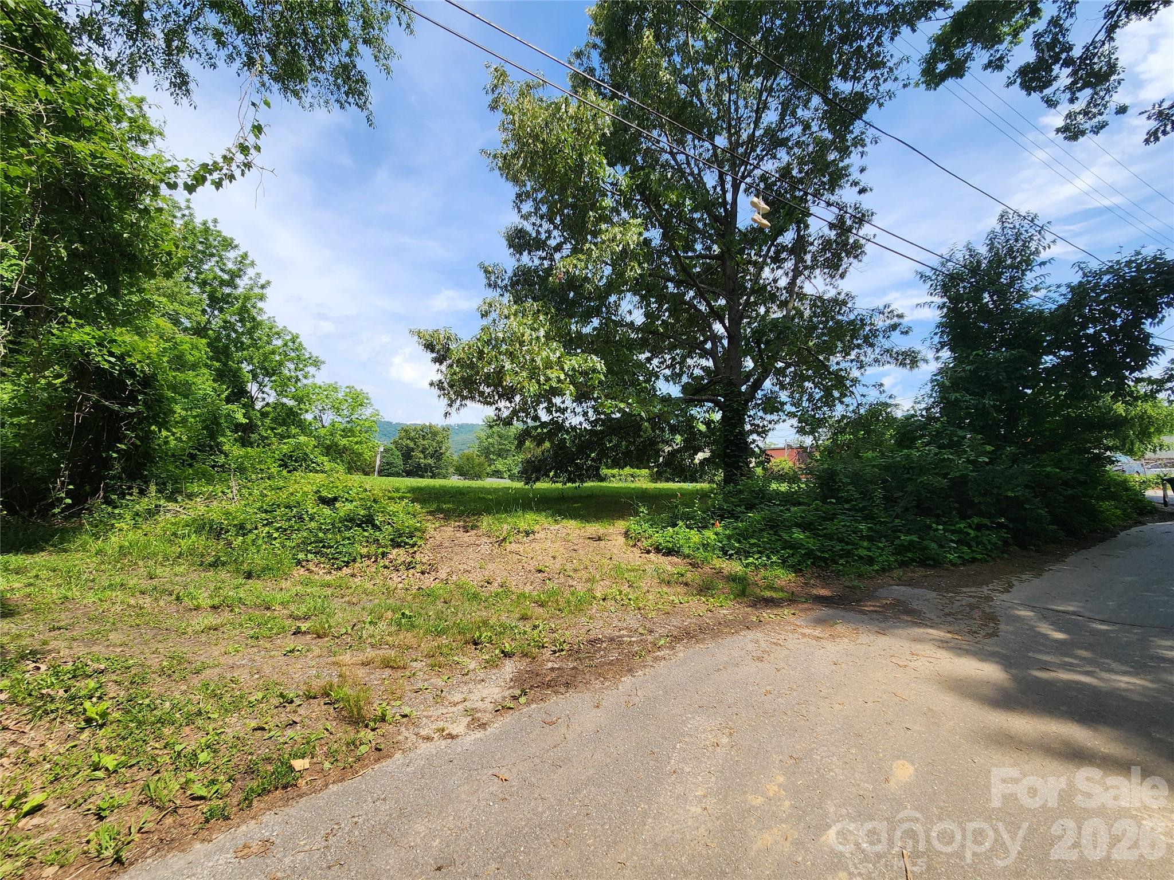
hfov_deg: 106.2
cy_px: 440
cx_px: 587
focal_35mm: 13
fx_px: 441
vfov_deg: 89.9
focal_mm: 2.2
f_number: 2.2
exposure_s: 1/1179
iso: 50
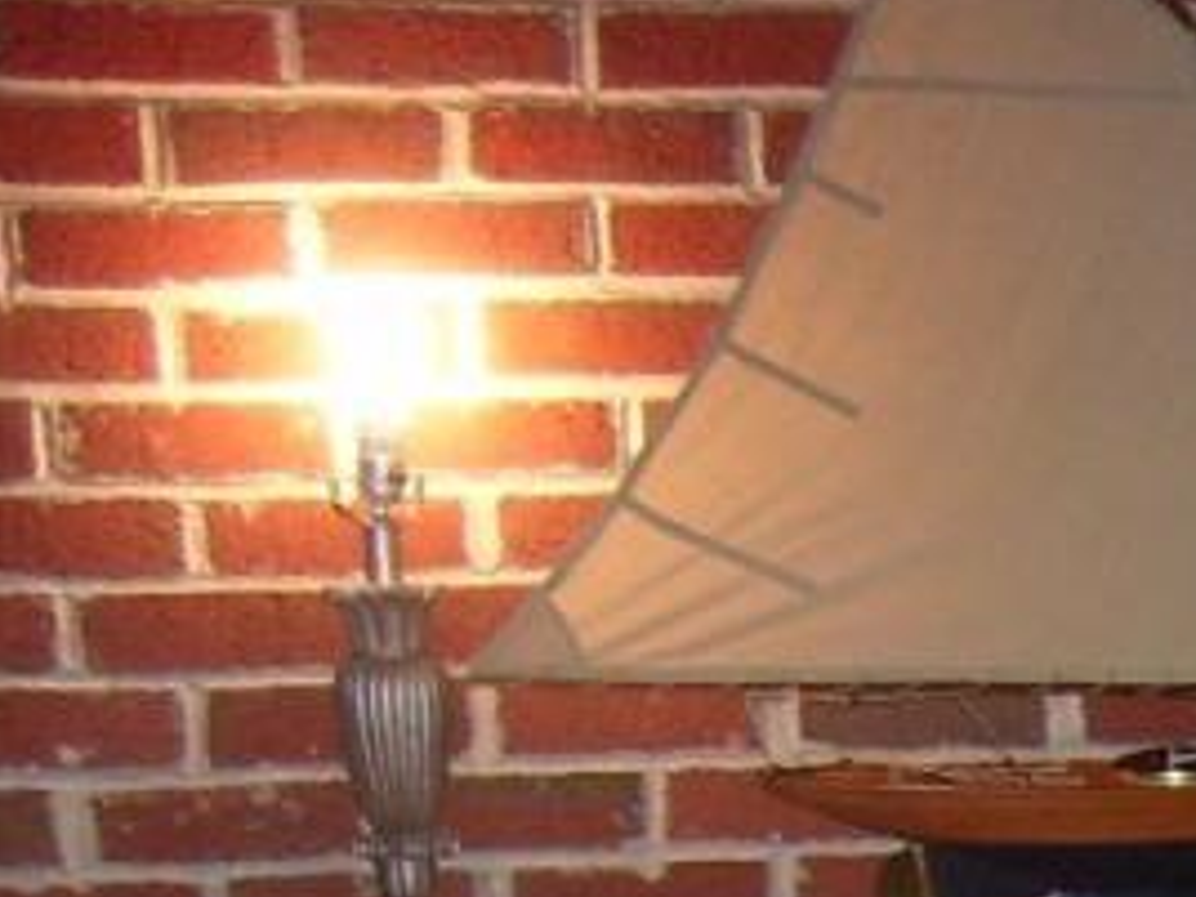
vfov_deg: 10.6
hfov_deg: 13.7
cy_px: 1682
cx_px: 2102
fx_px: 4492
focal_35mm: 130
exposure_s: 1/60
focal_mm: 5.6
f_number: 2.7
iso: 125
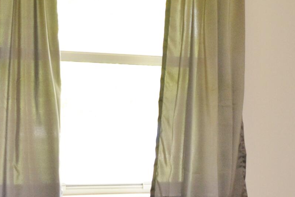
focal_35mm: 101
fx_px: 828
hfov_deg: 20.0
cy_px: 166
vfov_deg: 13.5
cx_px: 235
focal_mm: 18
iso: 560
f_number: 3.5
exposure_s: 1/60
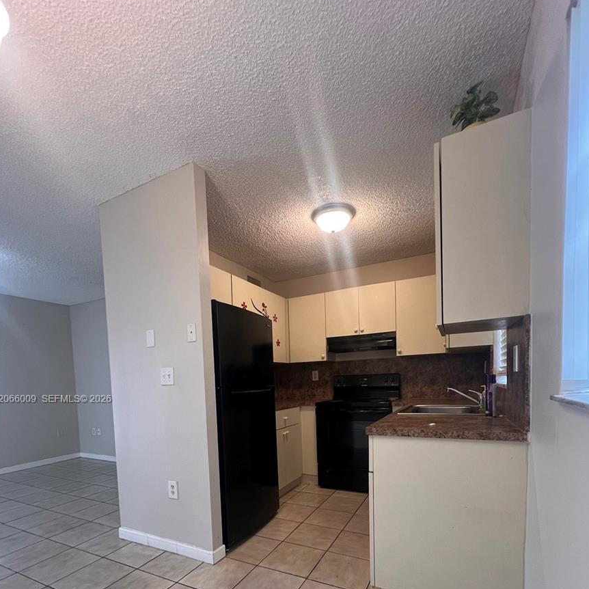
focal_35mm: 16
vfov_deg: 84.0
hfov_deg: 87.4
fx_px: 308
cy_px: 400
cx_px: 292
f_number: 1.8
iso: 200
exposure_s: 1/120
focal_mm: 1.57
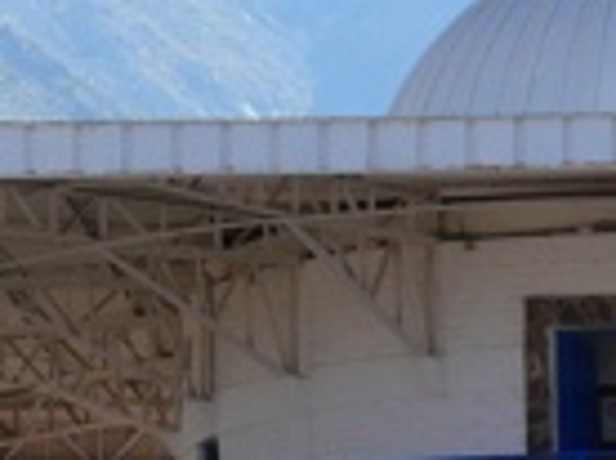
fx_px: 9824
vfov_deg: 2.7
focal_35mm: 553
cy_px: 406
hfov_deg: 3.6
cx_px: 692
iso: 100
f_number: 5.6
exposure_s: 1/320
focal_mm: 26.9
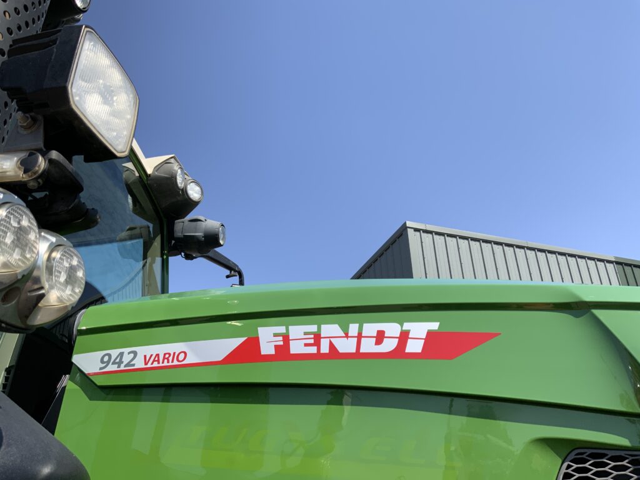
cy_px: 240
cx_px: 320
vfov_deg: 48.2
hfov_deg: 61.7
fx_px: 536
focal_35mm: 29
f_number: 1.8
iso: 16
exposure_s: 1/1412
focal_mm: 3
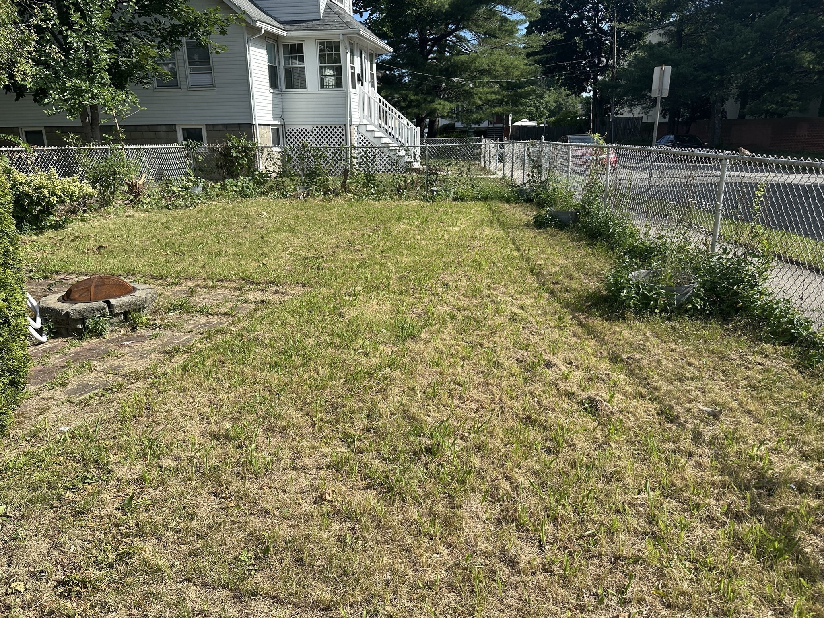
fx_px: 571
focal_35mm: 24
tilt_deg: -17.7
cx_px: 412
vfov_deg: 56.8
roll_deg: +0.9
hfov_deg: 71.6
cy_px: 309
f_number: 1.78
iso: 80
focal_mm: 6.86
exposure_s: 1/3356
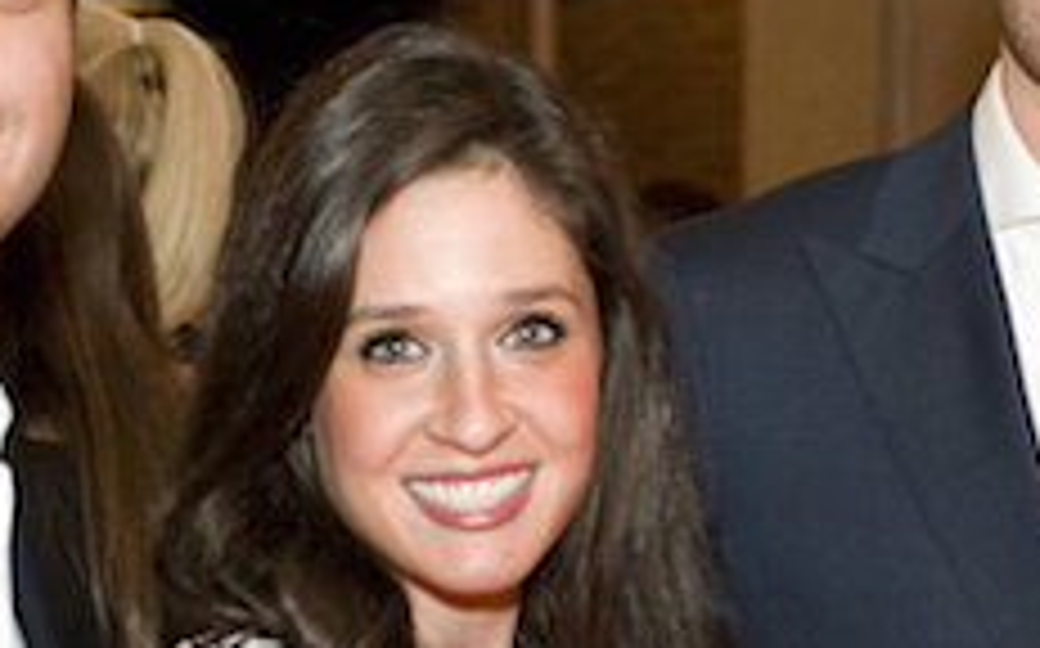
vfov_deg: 9.4
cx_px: 792
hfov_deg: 15.0
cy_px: 504
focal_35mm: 139
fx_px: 3937
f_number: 3.2
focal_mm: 35
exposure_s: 1/60
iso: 2000
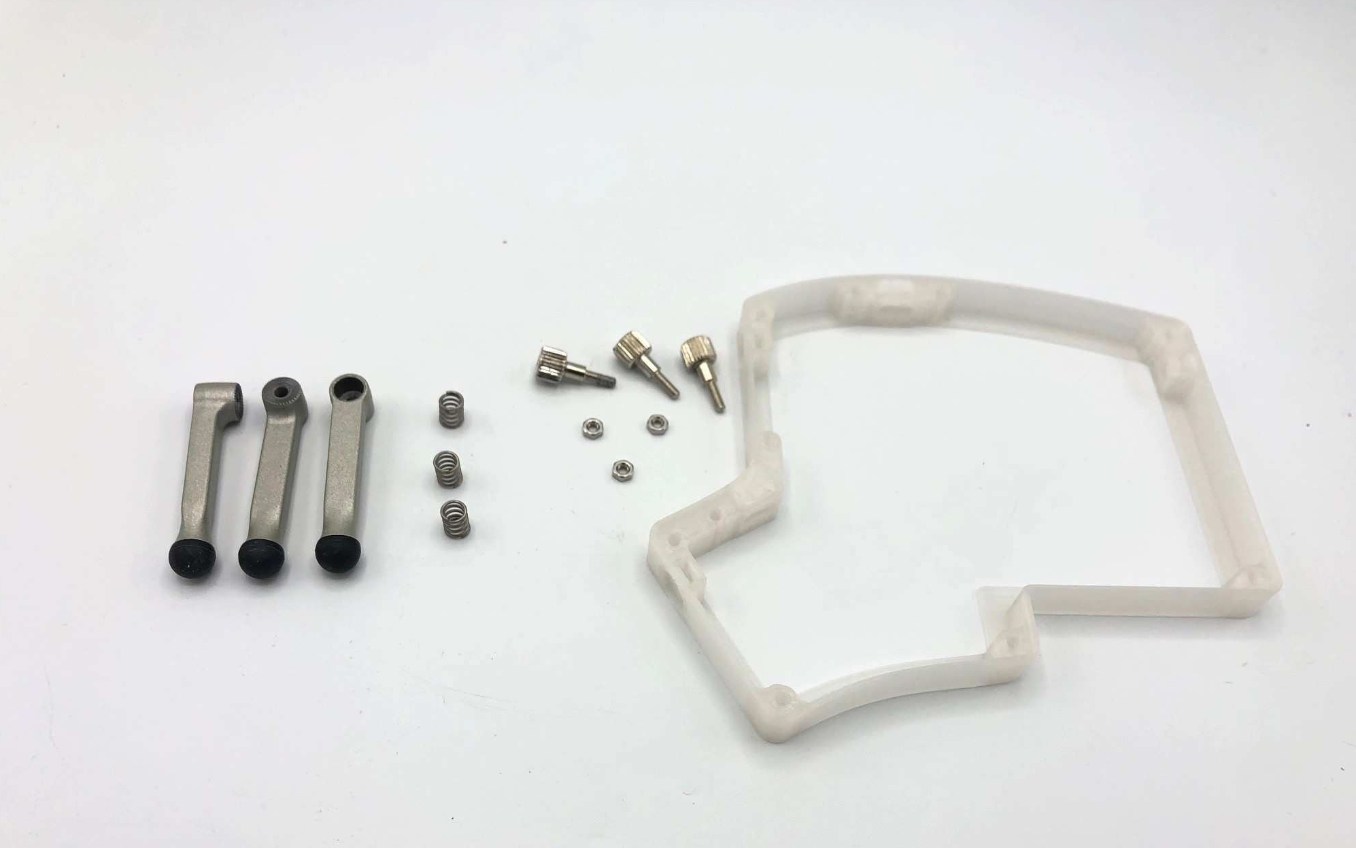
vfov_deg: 41.7
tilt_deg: -55.0
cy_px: 505
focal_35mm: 30
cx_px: 681
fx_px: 1109
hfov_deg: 62.9
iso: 20
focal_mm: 4
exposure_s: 1/800
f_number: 1.8
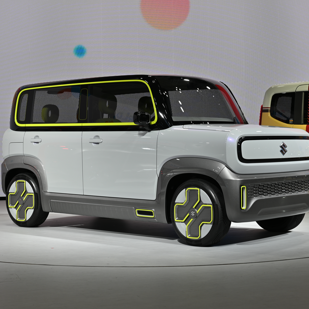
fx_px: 687
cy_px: 155
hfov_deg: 25.4
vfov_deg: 25.4
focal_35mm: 68
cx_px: 154
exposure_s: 1/60
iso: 180
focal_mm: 53
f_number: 8
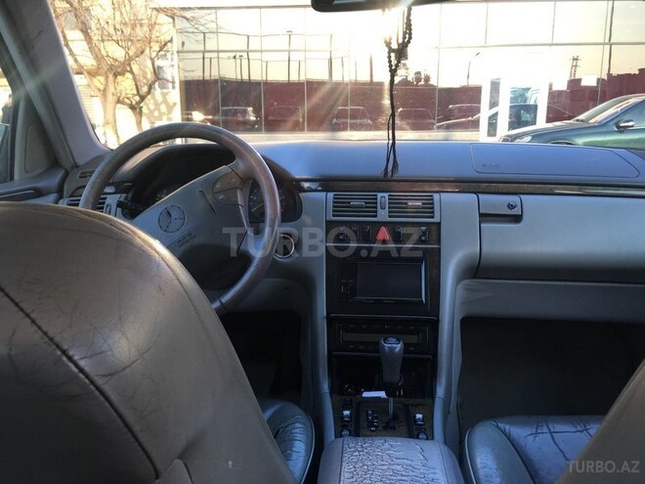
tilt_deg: -12.7
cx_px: 322
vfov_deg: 48.2
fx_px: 540
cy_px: 242
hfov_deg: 61.7
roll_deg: +1.4
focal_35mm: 29
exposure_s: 1/100
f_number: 2.2
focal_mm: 4.15
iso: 32
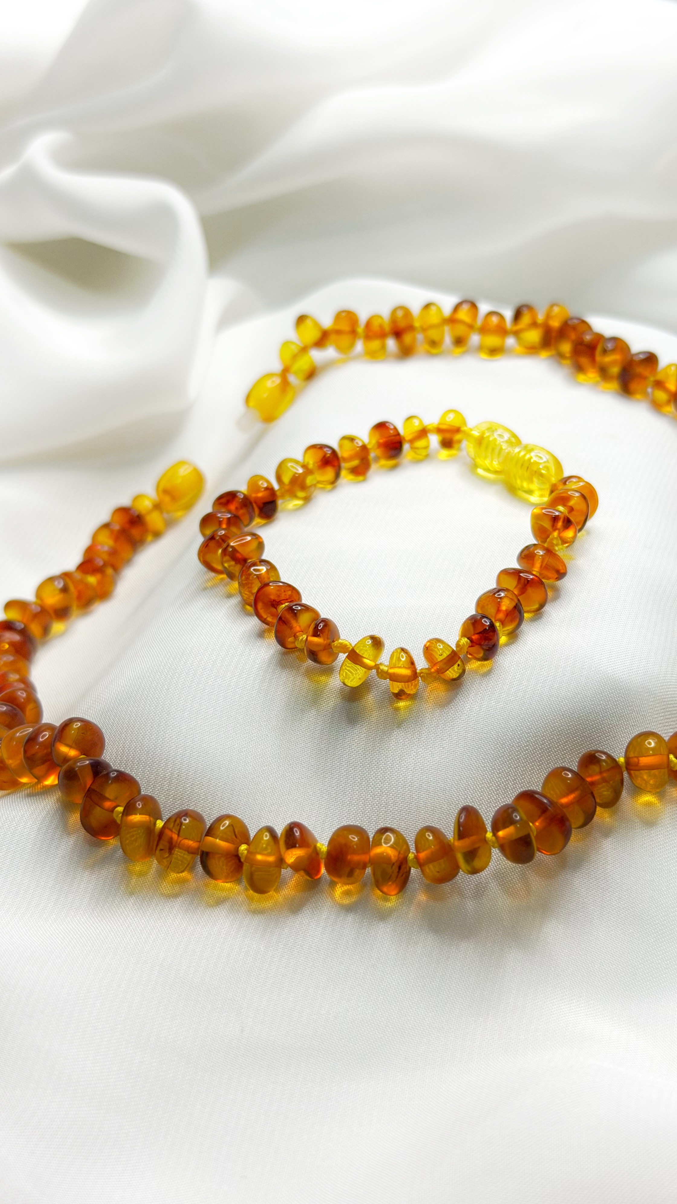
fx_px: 1691
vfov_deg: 39.2
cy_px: 608
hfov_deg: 22.6
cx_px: 394
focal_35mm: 53
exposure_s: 1/50
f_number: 1.78
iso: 50
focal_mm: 6.76
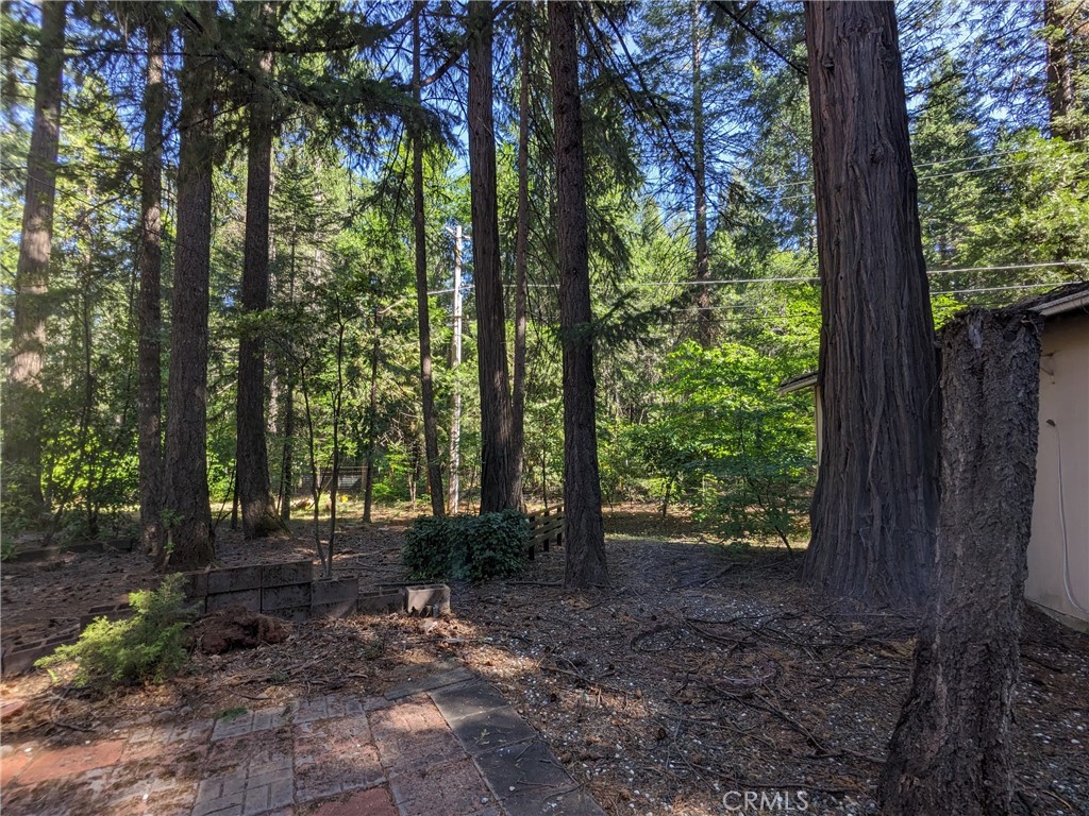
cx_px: 544
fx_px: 503
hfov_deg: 94.5
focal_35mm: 16
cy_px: 408
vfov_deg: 78.1
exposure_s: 1/139
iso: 35
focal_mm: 2.22
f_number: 2.2
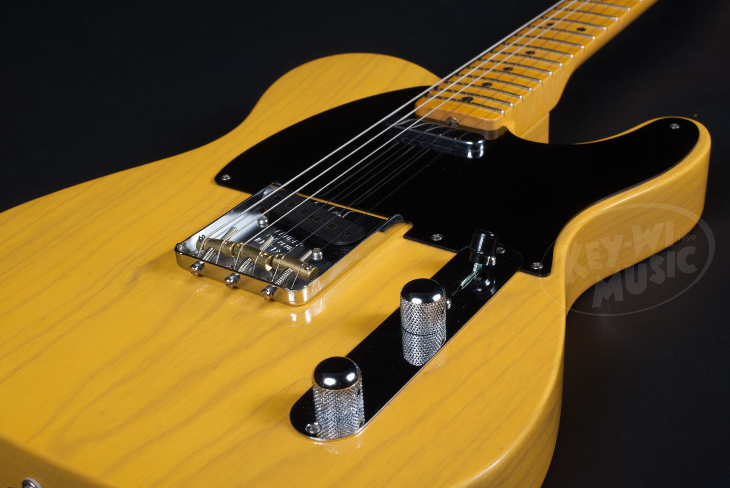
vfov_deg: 27.0
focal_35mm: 50
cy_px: 244
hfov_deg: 39.6
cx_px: 365
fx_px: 1015
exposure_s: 1/125
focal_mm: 50
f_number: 16
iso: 100
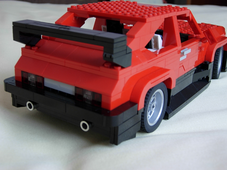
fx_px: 315
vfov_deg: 30.3
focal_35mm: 48
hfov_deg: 39.7
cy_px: 85
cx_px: 114
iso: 50
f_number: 3.1
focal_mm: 10.1
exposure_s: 1/11.3
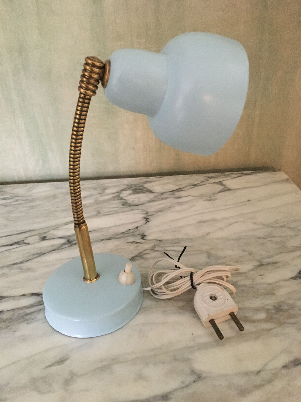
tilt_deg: -28.7
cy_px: 201
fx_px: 336
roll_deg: +3.4
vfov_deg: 61.7
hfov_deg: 48.2
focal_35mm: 29
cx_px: 150
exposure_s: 1/17
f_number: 2.2
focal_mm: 4.15
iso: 400
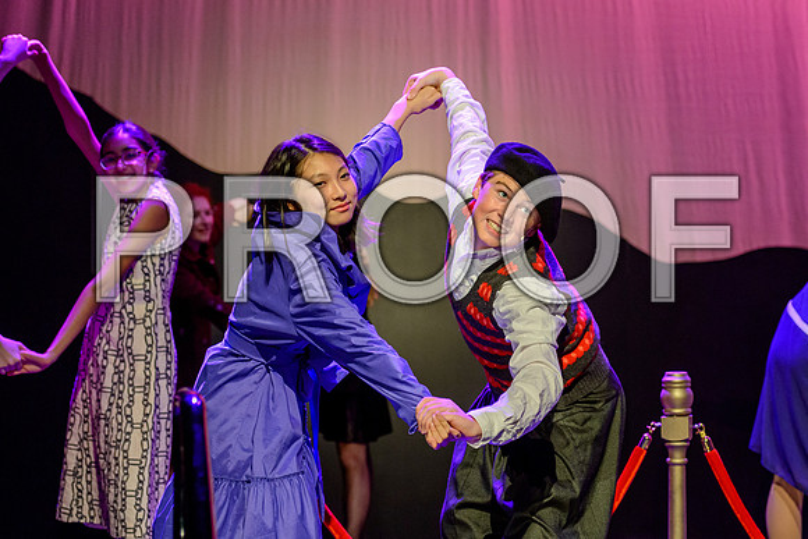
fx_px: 2836
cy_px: 351
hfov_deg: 16.1
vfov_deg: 10.9
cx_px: 622
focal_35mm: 126
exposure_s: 1/100
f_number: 4
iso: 2000
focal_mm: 82
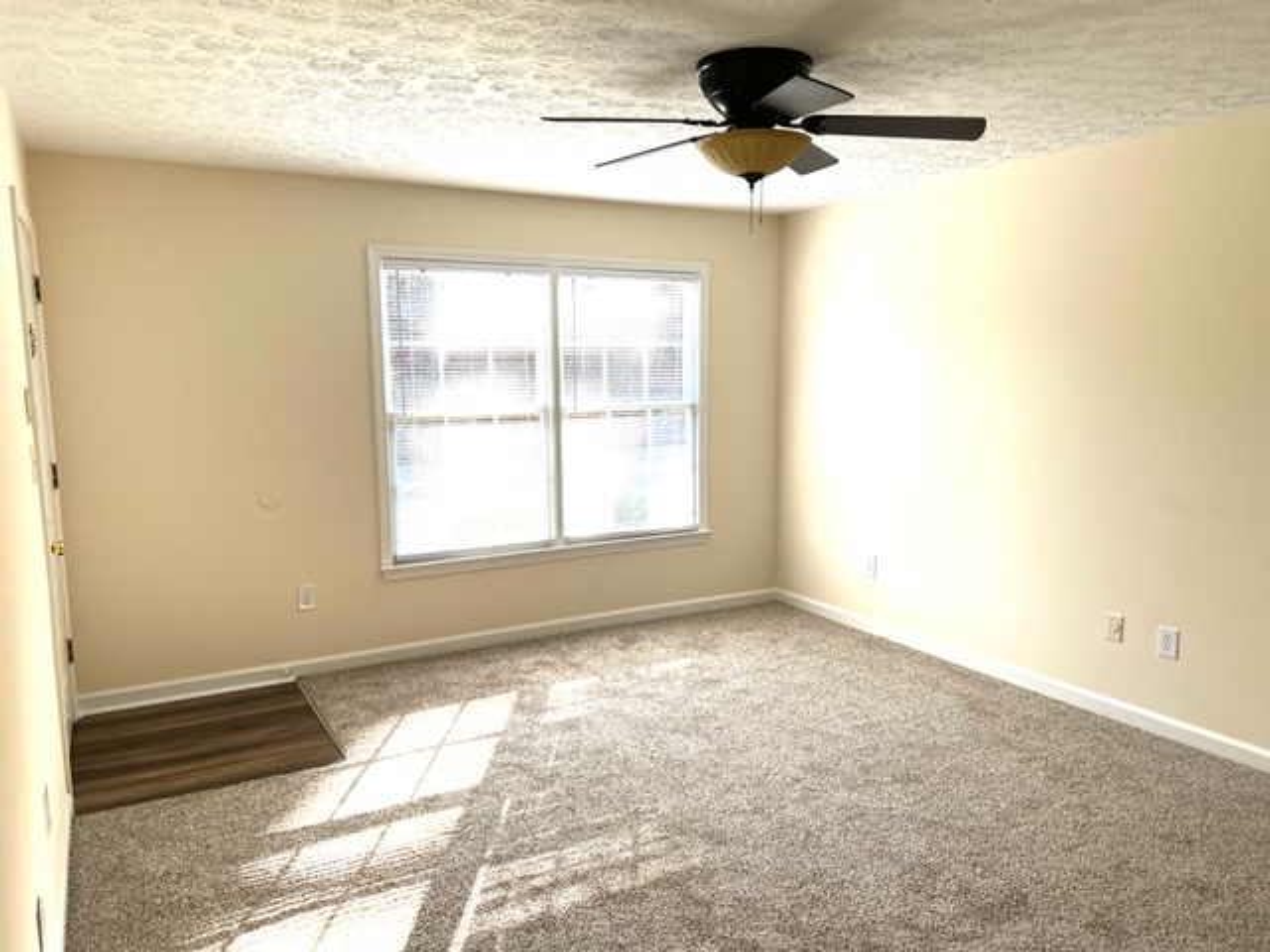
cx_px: 635
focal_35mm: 26
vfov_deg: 53.1
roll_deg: +0.8
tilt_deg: -7.1
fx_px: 954
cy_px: 476
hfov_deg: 67.3
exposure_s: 1/247
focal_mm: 5.7
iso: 50
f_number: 1.5
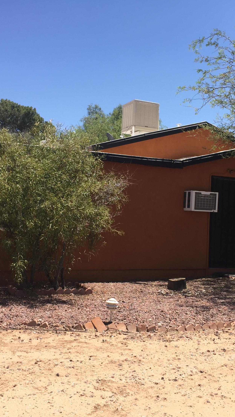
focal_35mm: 43
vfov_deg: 47.4
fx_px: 476
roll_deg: -3.0
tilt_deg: +1.1
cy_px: 210
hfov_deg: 27.7
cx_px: 138
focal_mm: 4.15
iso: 32
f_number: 2.2
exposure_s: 1/1464
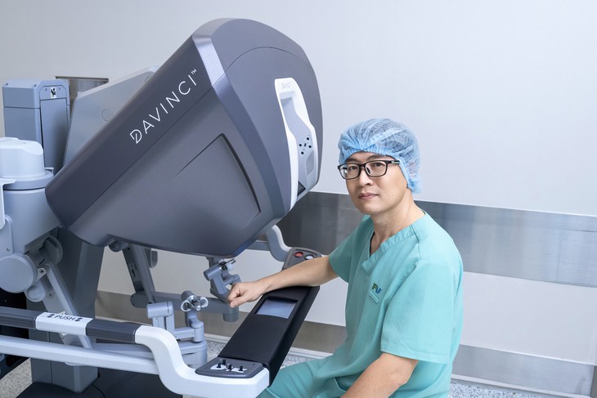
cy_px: 199
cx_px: 298
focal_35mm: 36
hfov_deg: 53.1
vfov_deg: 36.9
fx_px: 597
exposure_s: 1/100
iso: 1250
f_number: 4
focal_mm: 24
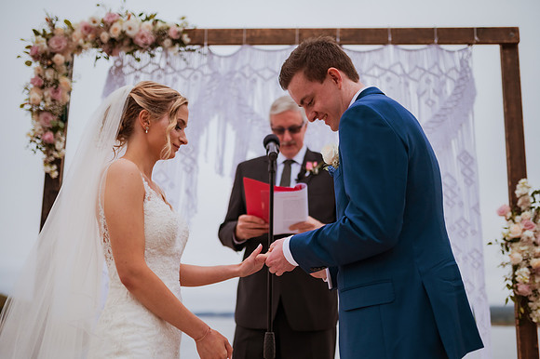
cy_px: 180
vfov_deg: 37.4
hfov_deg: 53.9
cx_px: 270
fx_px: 531
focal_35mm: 35
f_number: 1.4
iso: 500
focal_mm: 35
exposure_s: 1/4000
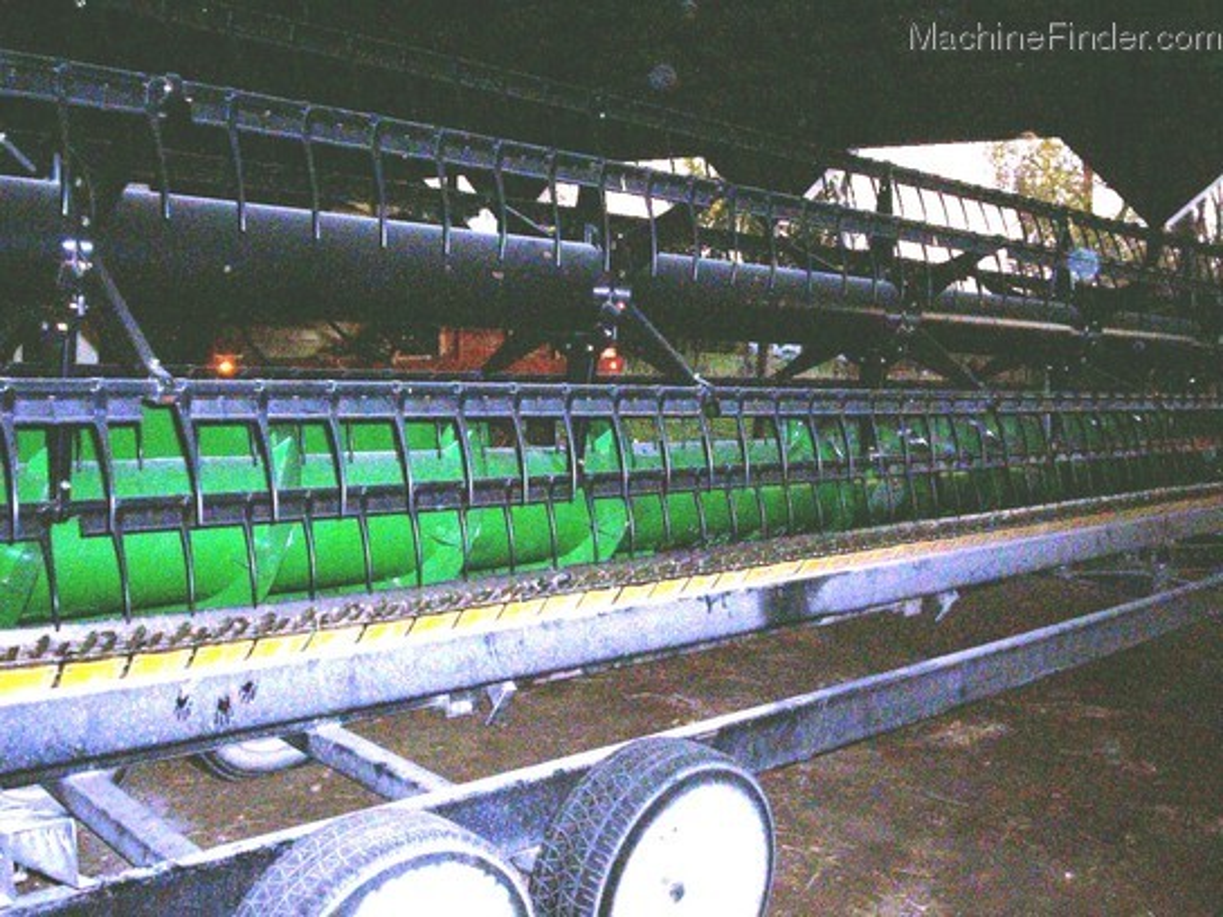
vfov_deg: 39.7
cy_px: 458
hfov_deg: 51.4
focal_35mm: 36
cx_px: 612
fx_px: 1272
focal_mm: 5.9
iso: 140
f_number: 4.5
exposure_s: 1/64
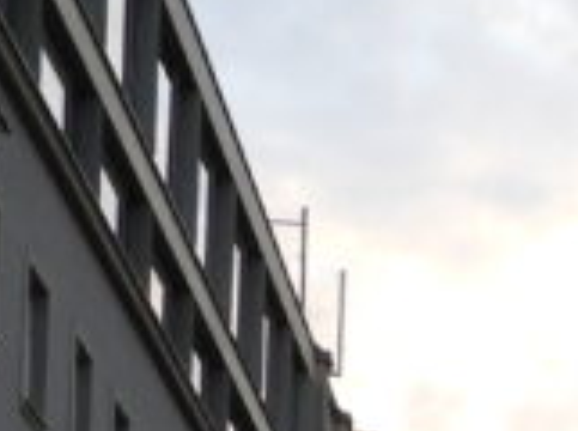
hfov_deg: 11.6
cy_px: 1135
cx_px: 1156
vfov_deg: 8.6
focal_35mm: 153
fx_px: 2549
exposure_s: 1/80
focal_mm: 4.3
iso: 100
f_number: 2.8
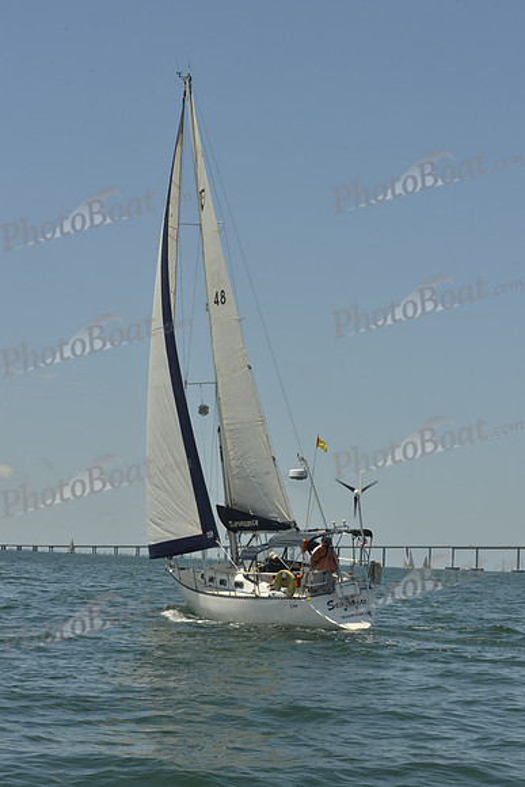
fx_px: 1530
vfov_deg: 28.8
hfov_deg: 19.5
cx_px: 262
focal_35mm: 70
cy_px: 394
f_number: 16
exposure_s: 1/500
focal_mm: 70
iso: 280
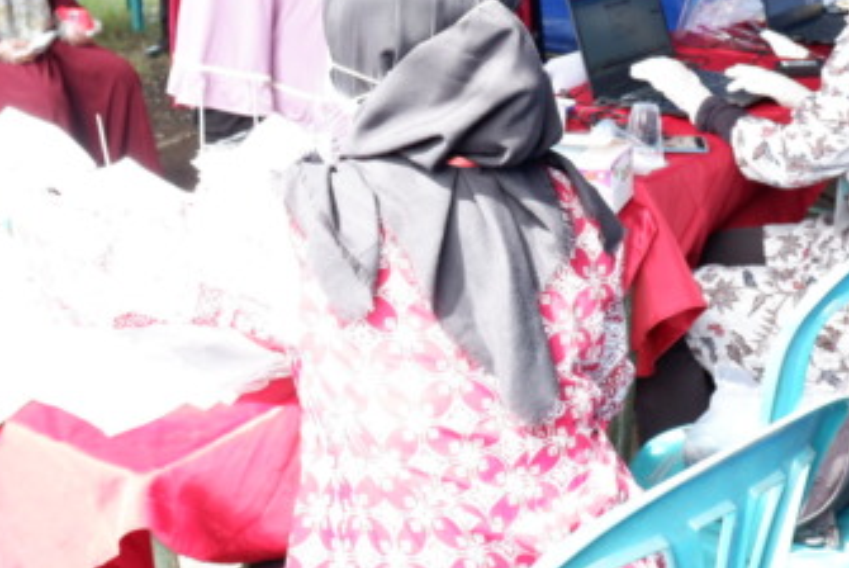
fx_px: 1416
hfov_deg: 33.4
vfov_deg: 21.9
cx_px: 446
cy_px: 4
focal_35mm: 60
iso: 200
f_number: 5.6
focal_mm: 20.9
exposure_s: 1/25
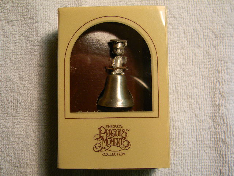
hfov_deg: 51.4
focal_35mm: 36
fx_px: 243
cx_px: 117
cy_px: 88
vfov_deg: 39.7
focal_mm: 6.4
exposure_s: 1/30
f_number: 3.7
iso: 121
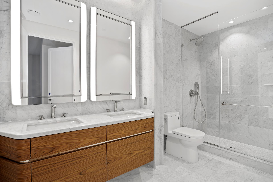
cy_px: 91
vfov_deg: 70.4
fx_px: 129
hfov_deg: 93.3
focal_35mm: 17
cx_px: 136
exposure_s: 1/2
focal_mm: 17
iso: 100
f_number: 8
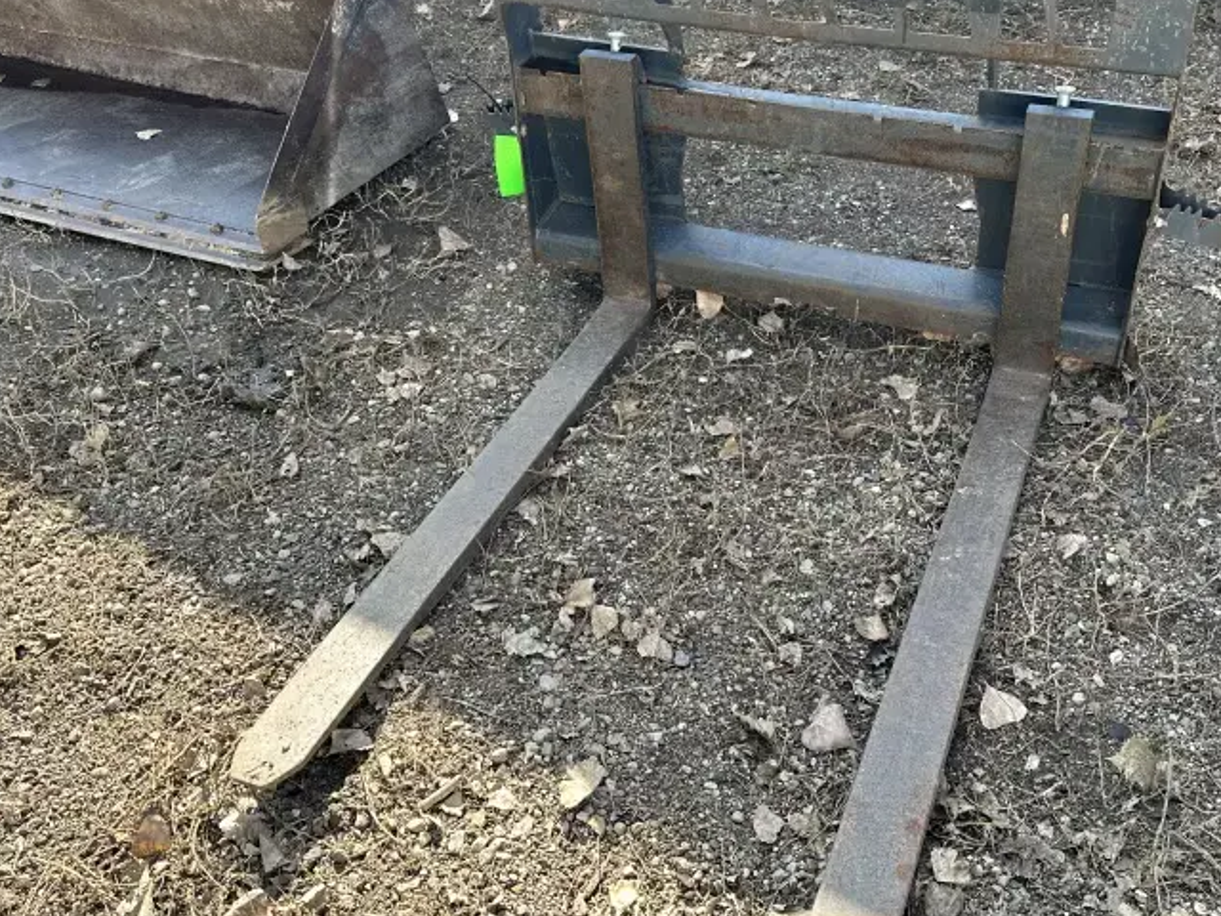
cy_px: 403
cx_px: 689
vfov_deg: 39.6
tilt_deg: -34.3
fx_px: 1270
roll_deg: +3.5
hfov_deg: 51.2
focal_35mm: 36
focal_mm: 6.86
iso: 80
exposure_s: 1/549
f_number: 1.78
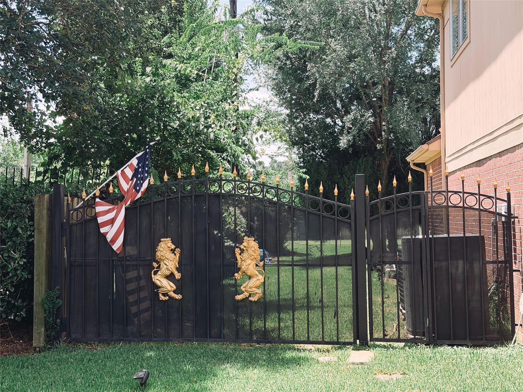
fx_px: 725
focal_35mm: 48
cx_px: 262
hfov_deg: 39.7
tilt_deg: -1.3
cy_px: 196
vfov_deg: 30.3
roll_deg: +0.5
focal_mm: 6.76
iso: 100
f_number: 1.78
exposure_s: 1/1100
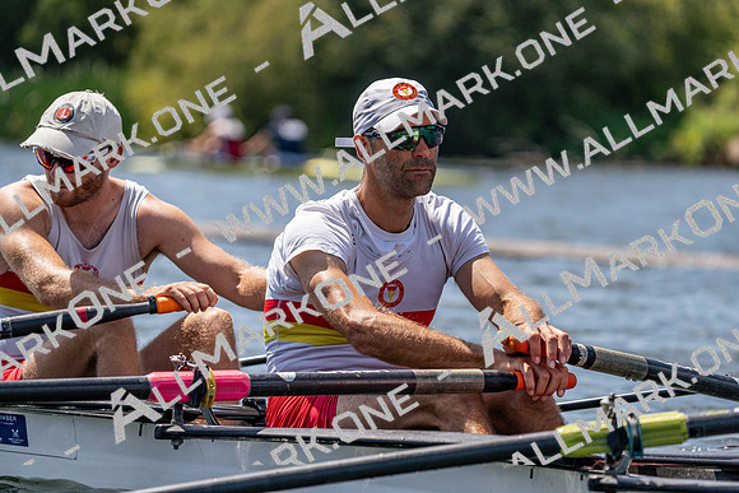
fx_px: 6016
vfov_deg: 4.7
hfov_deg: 7.0
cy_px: 246
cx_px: 370
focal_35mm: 293
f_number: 5.6
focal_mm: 293
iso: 320
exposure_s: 1/2000
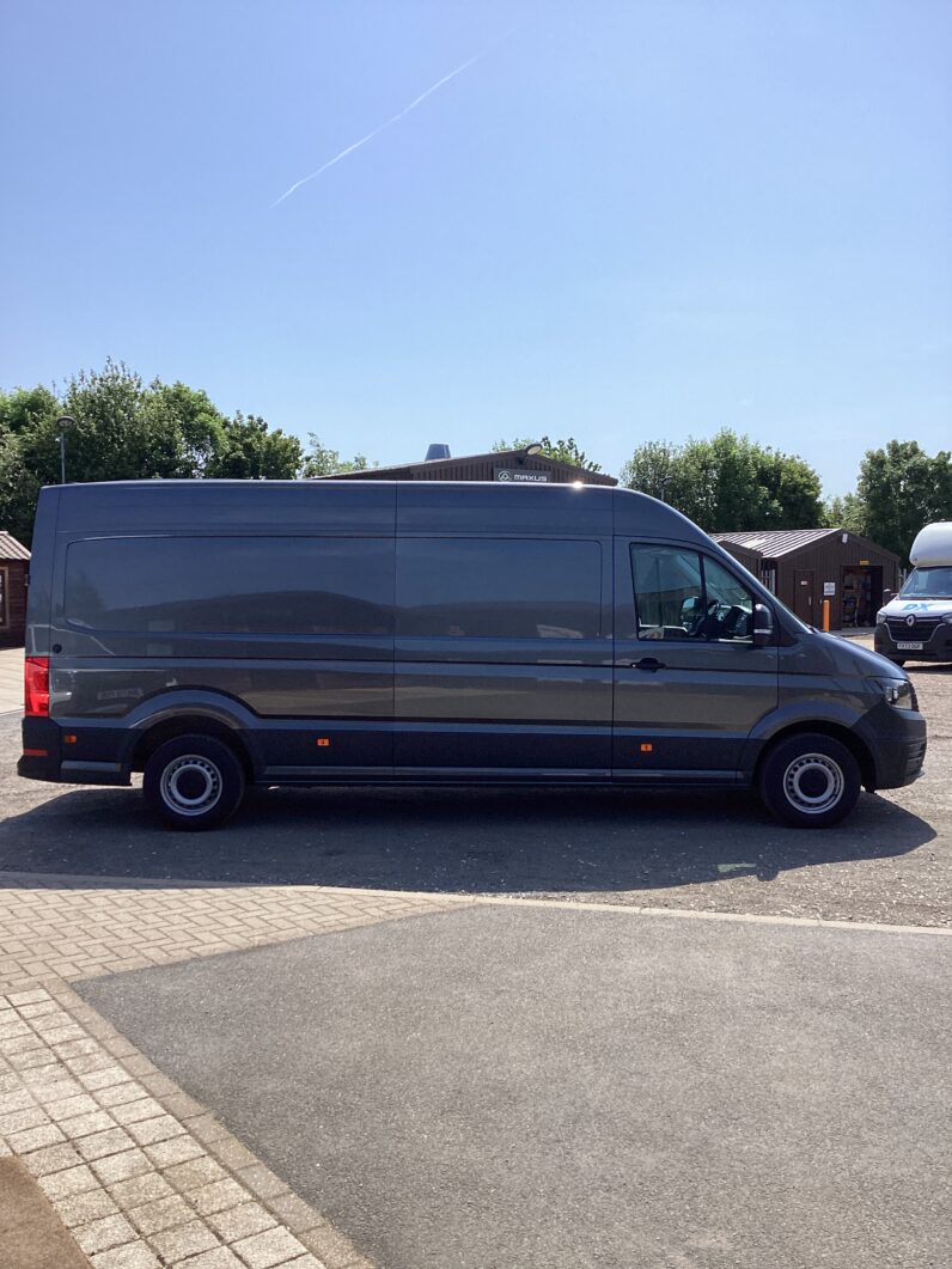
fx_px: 1137
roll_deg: -0.2
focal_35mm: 31
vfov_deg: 58.3
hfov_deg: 45.5
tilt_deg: -2.7
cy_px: 634
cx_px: 476
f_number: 2.4
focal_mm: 3.3
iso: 25
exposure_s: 1/1942
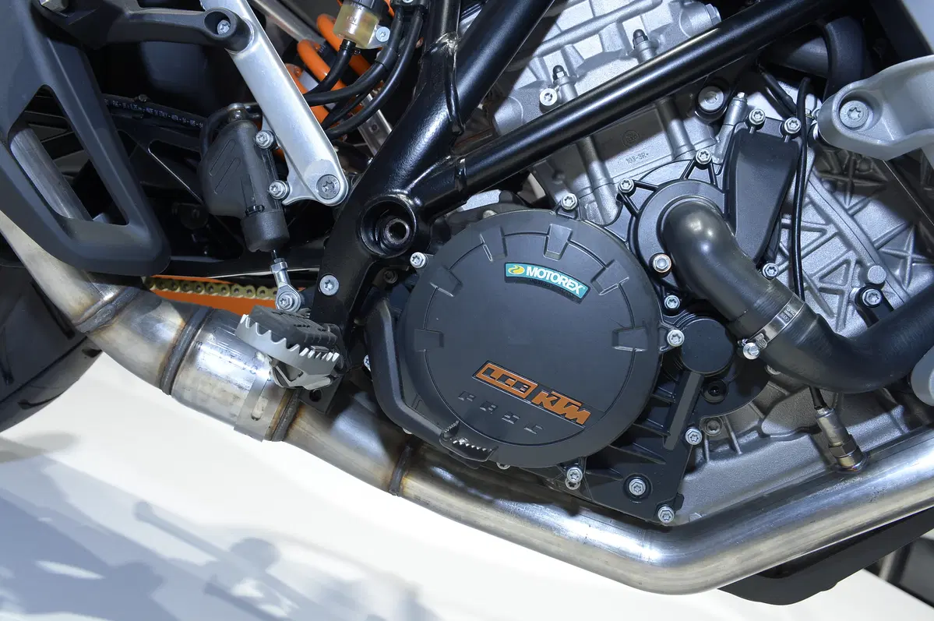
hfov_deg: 60.3
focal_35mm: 31
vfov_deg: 42.2
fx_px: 803
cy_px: 310
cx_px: 467
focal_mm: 31
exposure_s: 1/200
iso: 1250
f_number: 8
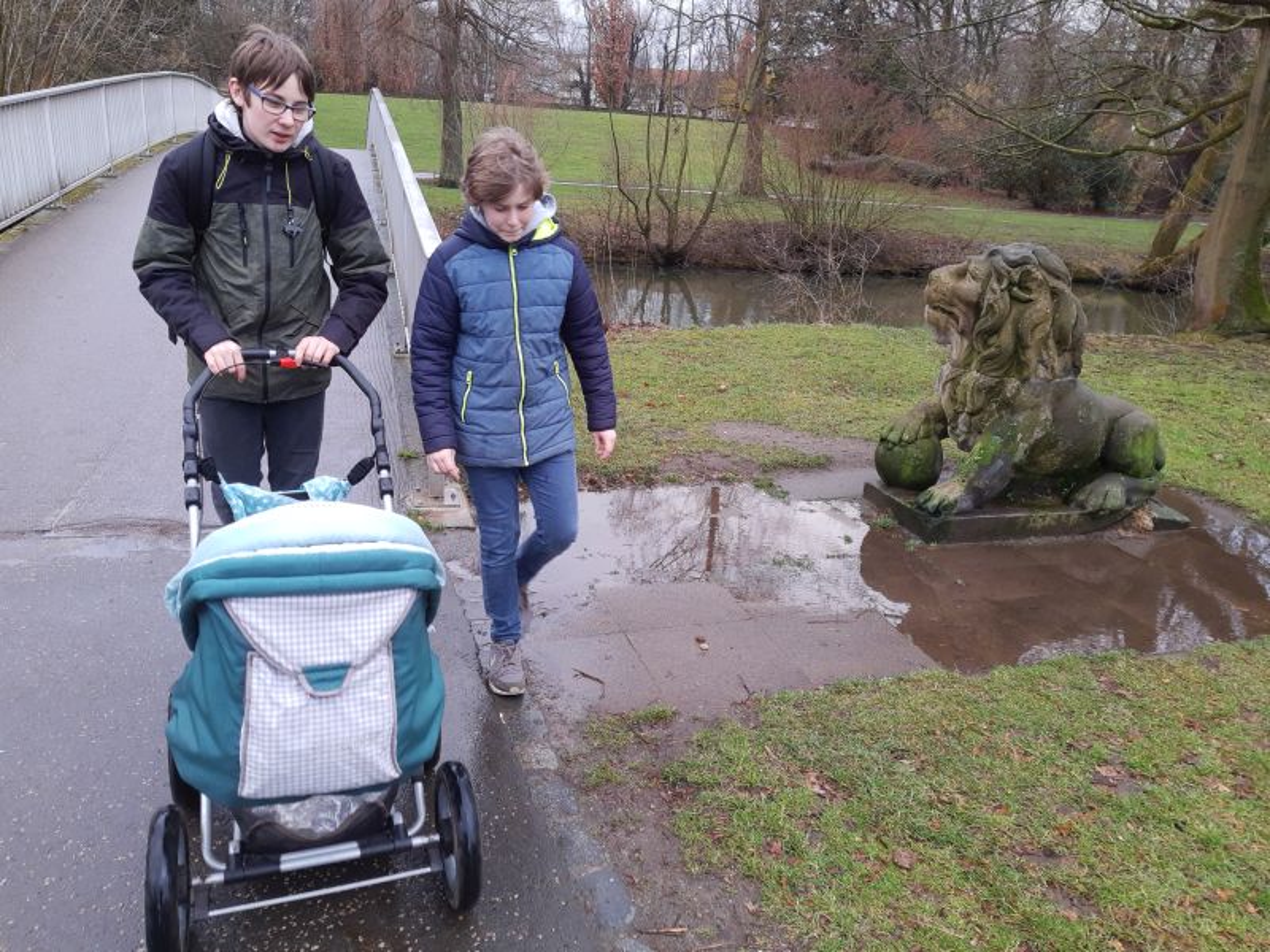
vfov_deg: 53.1
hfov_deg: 67.3
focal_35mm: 26
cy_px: 476
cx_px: 635
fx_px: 954
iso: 56
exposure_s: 1/100
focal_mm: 4.75
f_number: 1.7
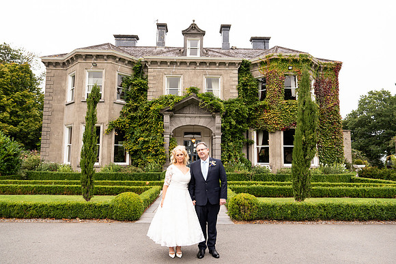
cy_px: 132
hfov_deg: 73.7
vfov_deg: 53.2
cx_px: 198
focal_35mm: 24
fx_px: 264
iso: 125
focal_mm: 24
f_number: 3.5
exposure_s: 1/200
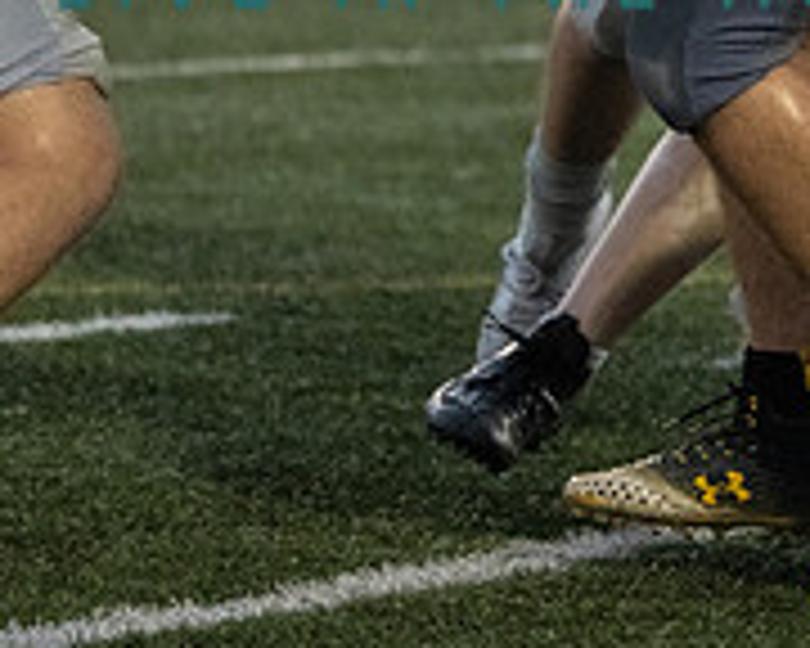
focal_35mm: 778
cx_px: 1102
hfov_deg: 2.5
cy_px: -207
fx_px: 18651
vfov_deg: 2.0
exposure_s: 1/1000
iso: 6400
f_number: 5.6
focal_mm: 241
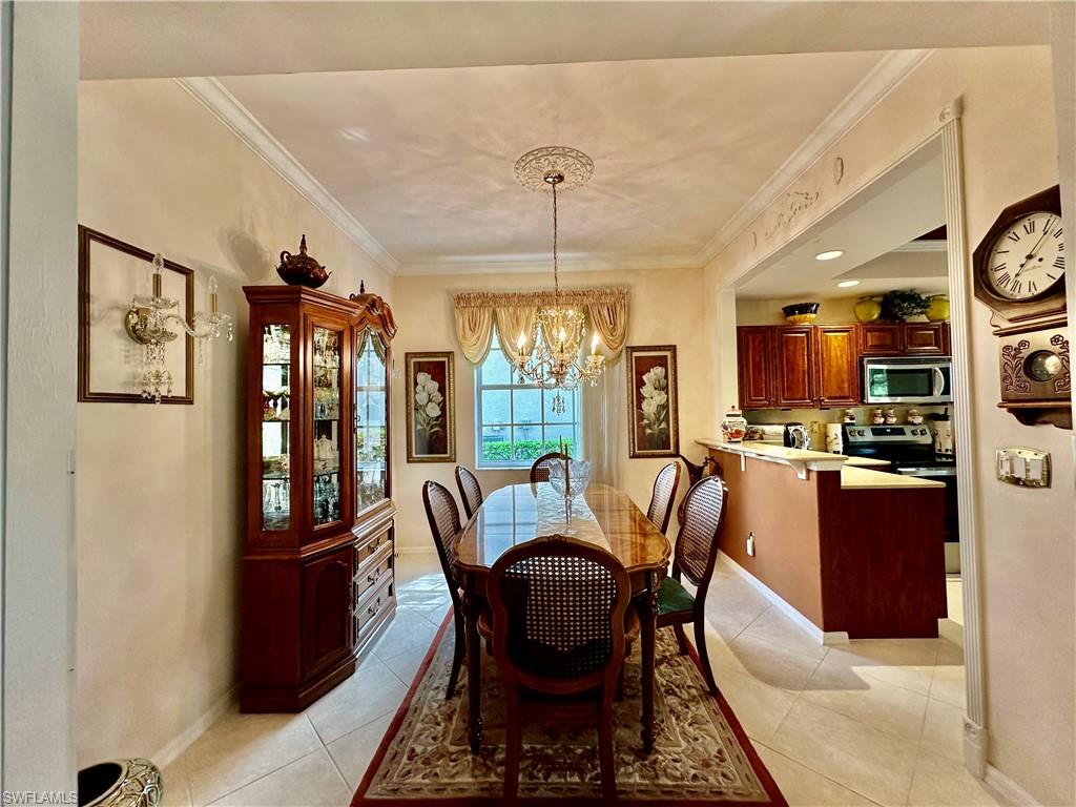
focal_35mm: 14
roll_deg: +1.4
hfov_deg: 102.1
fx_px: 435
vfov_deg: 85.7
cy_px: 404
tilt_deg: +1.8
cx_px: 538
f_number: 2.2
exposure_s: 1/120
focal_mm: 2.22
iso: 160
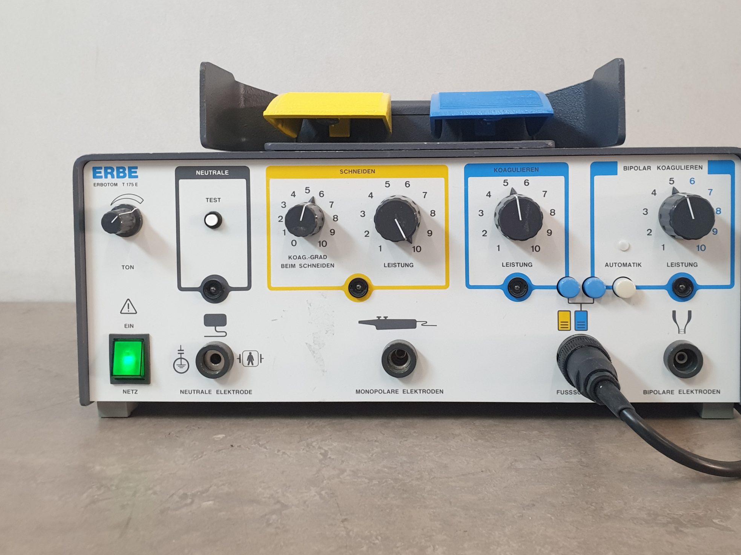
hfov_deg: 53.8
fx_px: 728
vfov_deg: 41.5
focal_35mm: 34
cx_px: 417
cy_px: 205
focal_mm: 4.3
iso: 400
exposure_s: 1/50
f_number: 2.4
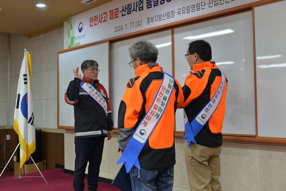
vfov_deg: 35.1
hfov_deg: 50.7
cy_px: 96
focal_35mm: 38
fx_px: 302
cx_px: 143
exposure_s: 1/40
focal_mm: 38
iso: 800
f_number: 5.6
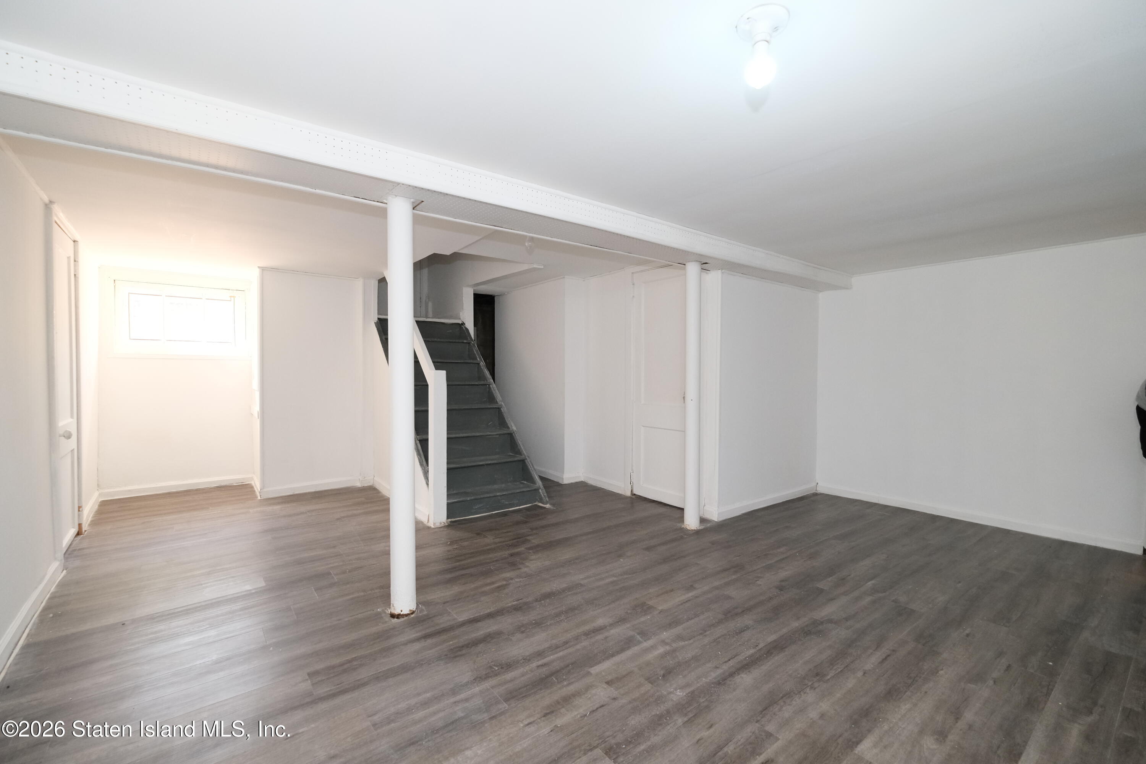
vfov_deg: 77.3
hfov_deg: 100.4
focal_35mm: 15
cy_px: 382
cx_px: 573
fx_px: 477
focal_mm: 10
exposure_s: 1/100
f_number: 4
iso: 2000
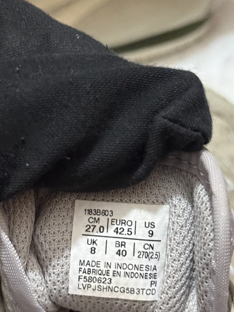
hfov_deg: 15.1
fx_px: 884
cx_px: 97
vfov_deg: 20.0
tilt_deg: -40.2
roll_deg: +2.1
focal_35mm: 98
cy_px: 99
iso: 500
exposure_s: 1/33
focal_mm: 6.76
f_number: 1.78
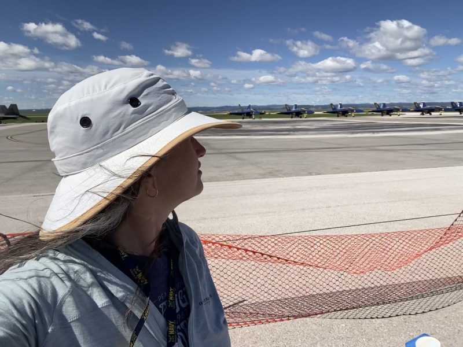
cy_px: 174
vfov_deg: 58.9
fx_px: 308
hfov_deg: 73.9
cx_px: 232
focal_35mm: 23
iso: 25
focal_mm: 2.71
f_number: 2.2
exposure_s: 1/2445
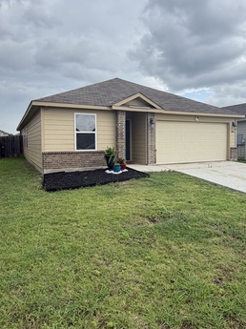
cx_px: 141
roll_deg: +0.1
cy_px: 153
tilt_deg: -2.4
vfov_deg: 67.3
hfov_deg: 52.8
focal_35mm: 26
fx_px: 247
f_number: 2.2
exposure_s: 1/374
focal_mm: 2.22
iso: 50
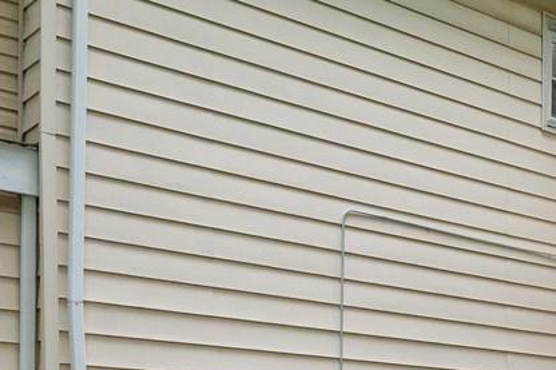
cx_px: 599
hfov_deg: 27.0
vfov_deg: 18.1
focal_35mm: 69
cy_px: 506
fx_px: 1065
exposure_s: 1/200
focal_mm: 14
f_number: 9
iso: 2000
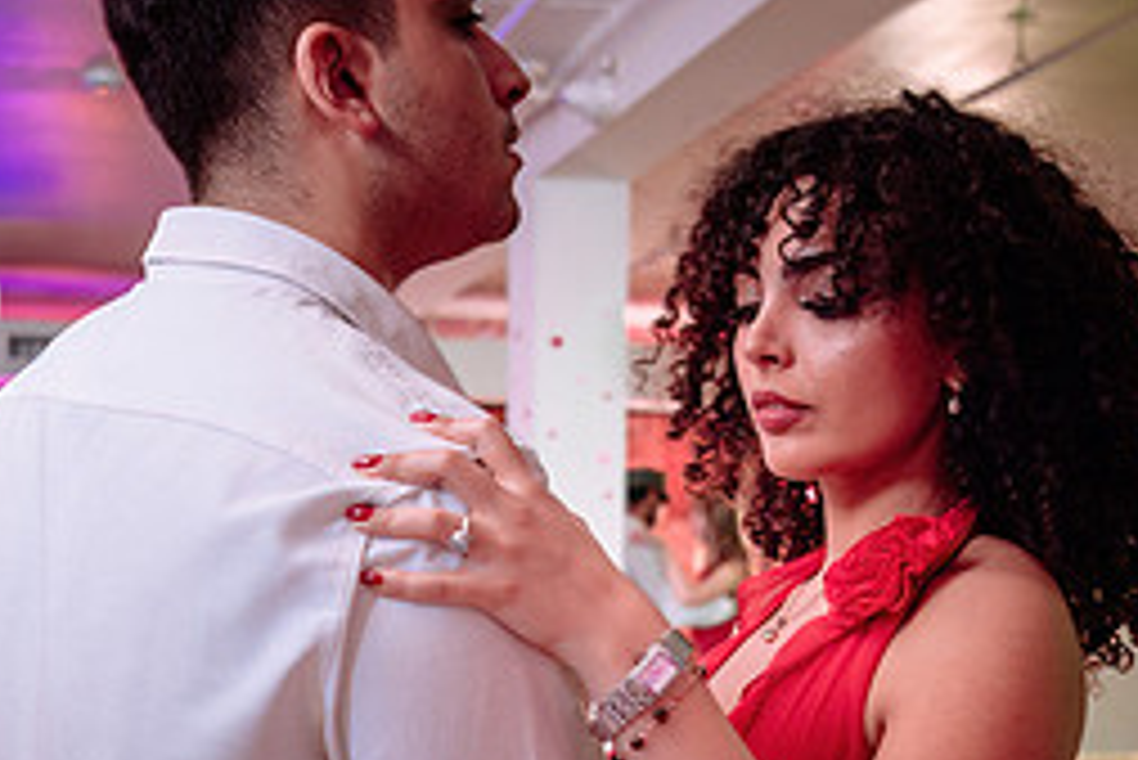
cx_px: 487
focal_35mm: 60
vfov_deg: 22.2
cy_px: 648
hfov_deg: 33.3
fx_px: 1898
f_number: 2.8
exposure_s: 1/60
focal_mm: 24
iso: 800
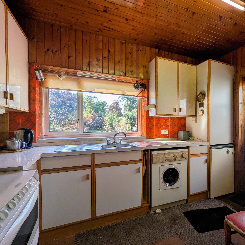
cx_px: 153
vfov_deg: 83.9
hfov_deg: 82.4
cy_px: 128
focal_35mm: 17
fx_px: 136
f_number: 2.2
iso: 40
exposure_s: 1/396
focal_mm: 1.95
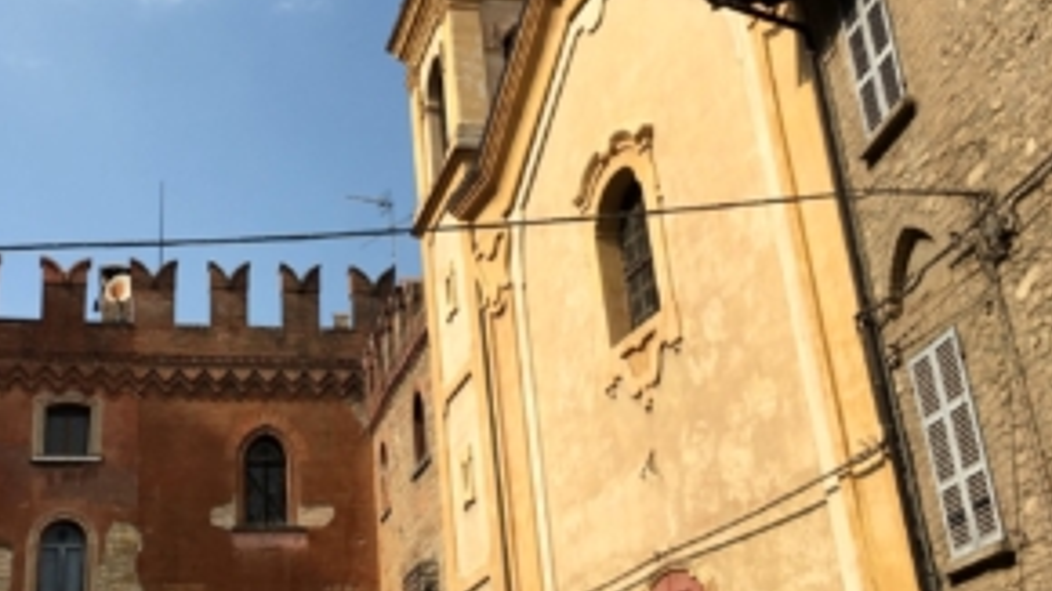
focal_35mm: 49
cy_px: 236
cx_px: 366
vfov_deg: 24.4
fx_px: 1367
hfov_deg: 41.7
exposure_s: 1/1603
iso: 25
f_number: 2.2
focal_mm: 4.15
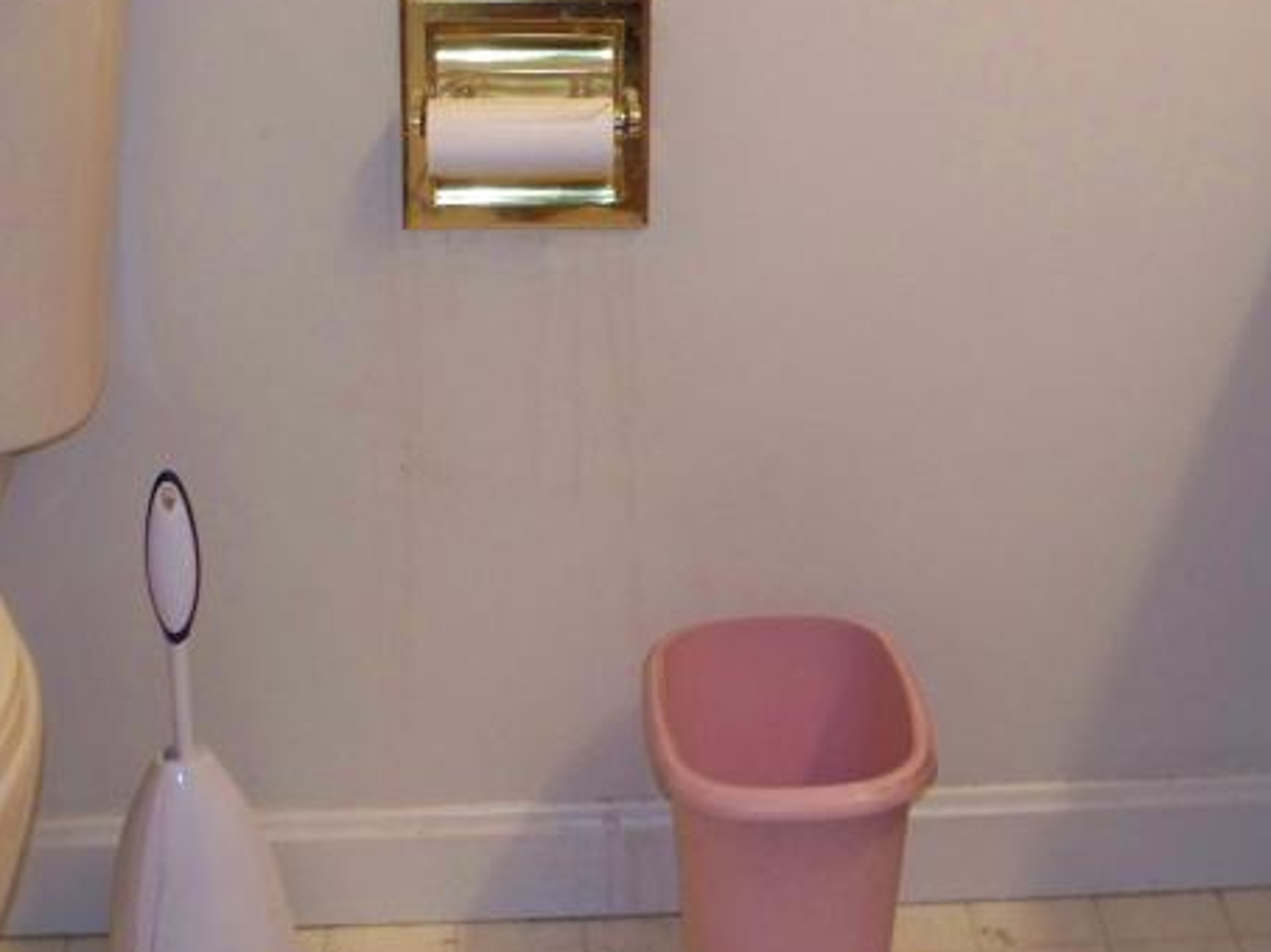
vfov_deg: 18.6
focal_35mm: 79
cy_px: 319
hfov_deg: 24.7
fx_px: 2899
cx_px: 759
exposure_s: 1/30
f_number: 2.8
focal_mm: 7.54
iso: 200
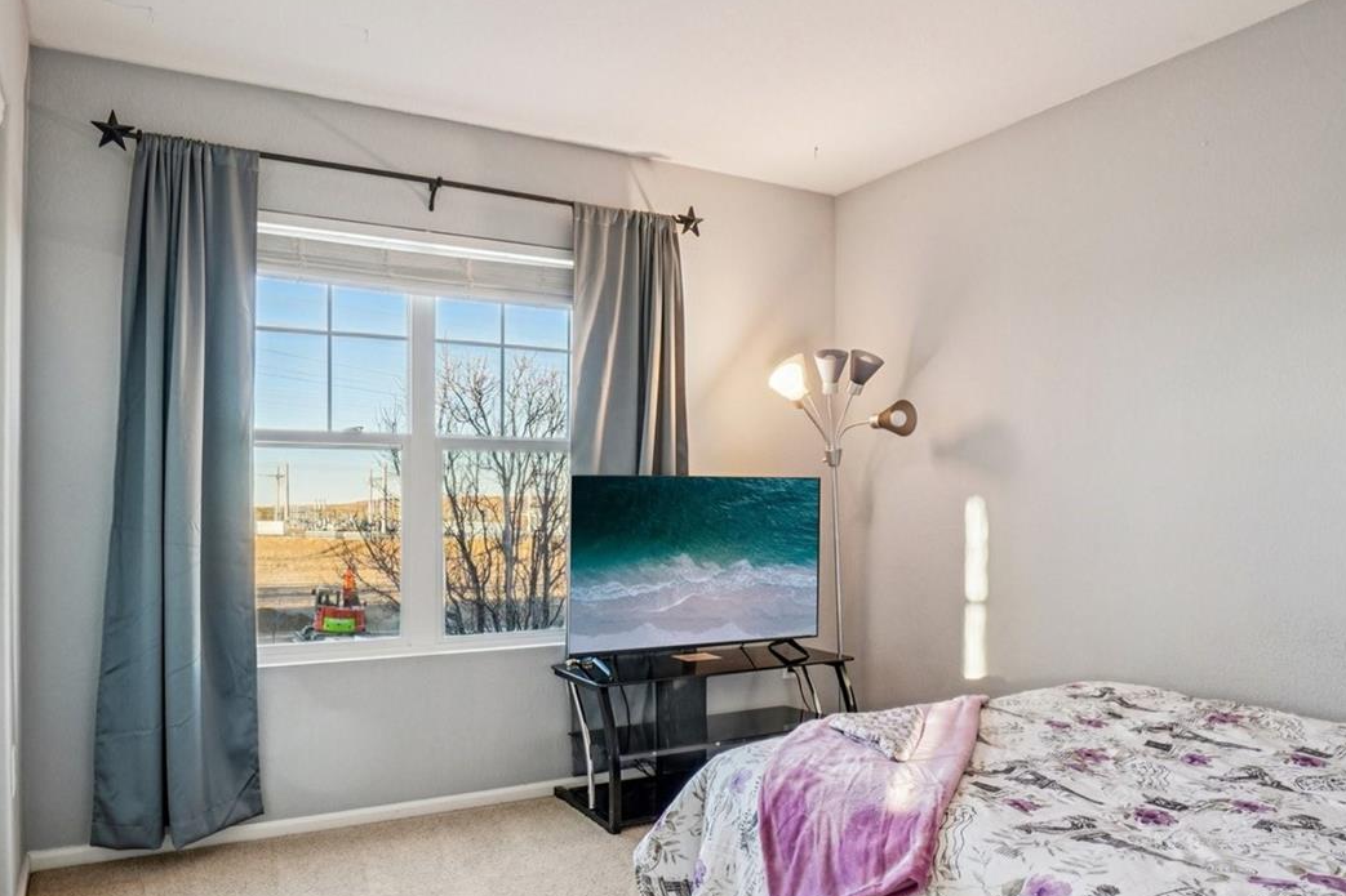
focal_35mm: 23
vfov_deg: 54.8
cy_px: 529
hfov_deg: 75.8
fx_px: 860
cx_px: 598
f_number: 8
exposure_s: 1/25
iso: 400
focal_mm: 10
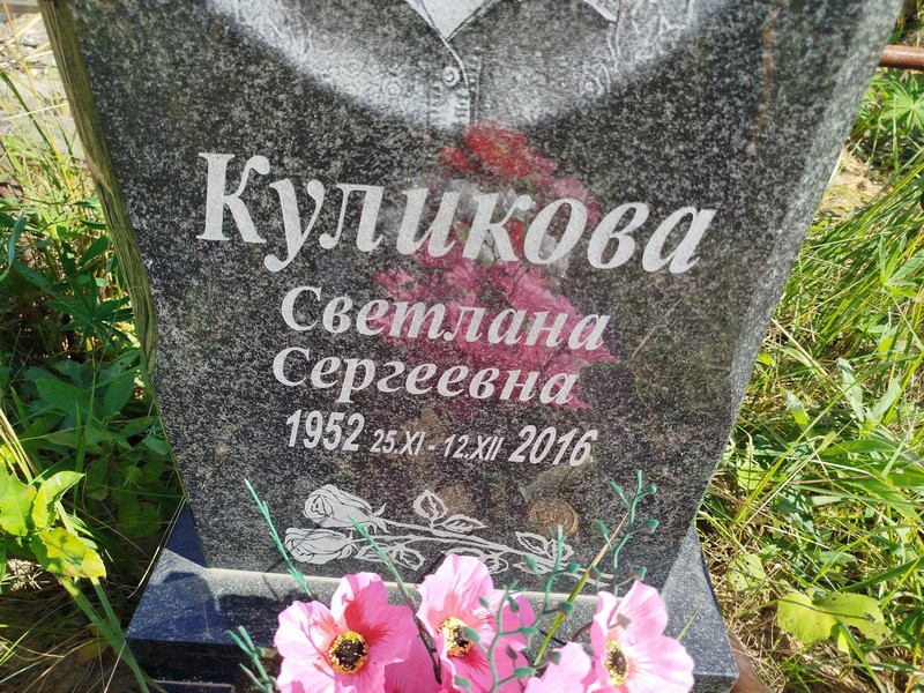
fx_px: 641
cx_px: 462
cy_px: 346
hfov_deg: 71.6
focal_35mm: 24
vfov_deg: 56.8
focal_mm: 5.31
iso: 50
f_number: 1.7
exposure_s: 1/589
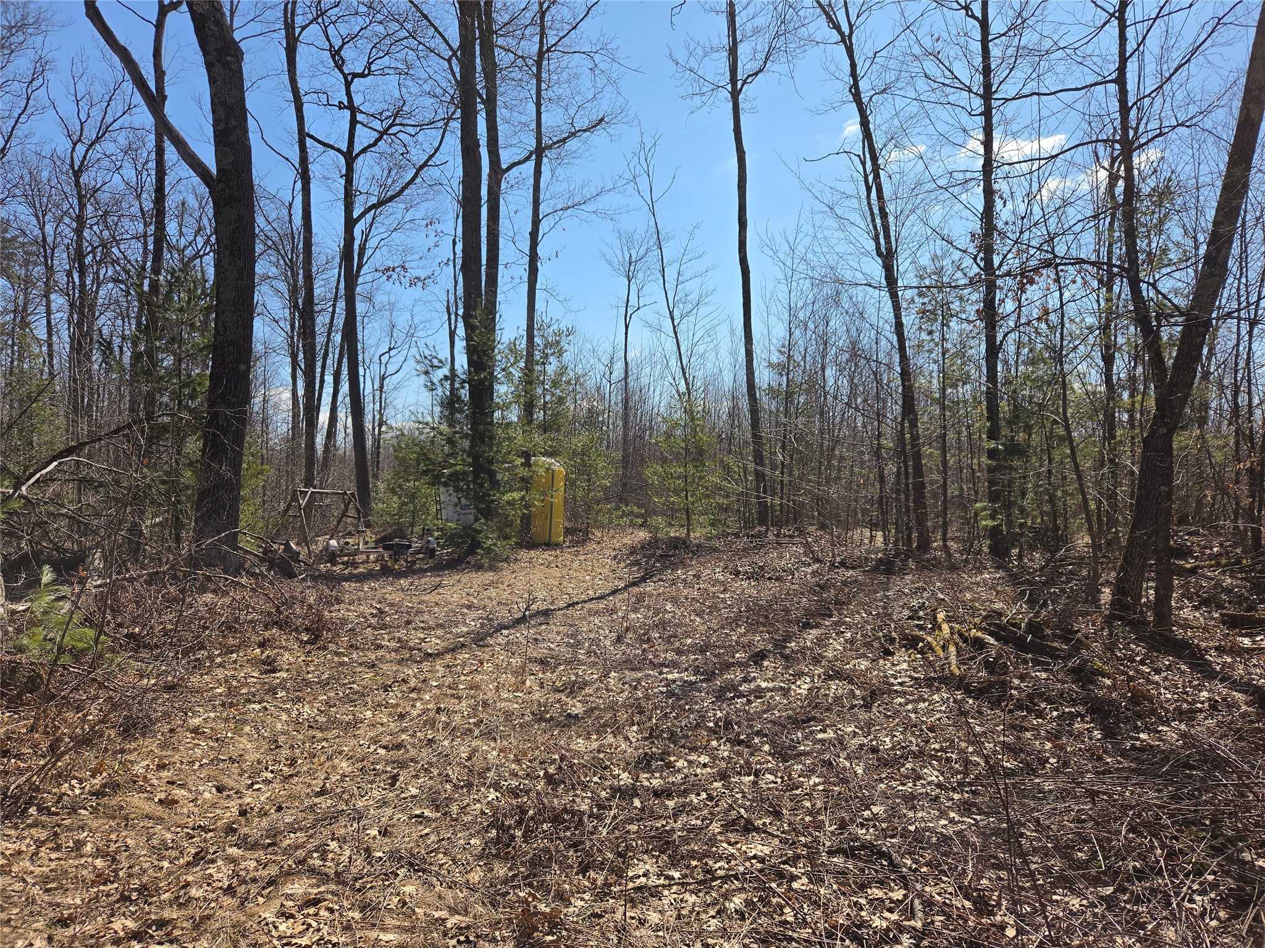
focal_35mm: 23
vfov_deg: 58.9
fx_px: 841
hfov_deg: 73.9
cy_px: 474
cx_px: 632
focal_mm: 5.4
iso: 80
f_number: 1.8
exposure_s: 1/4661
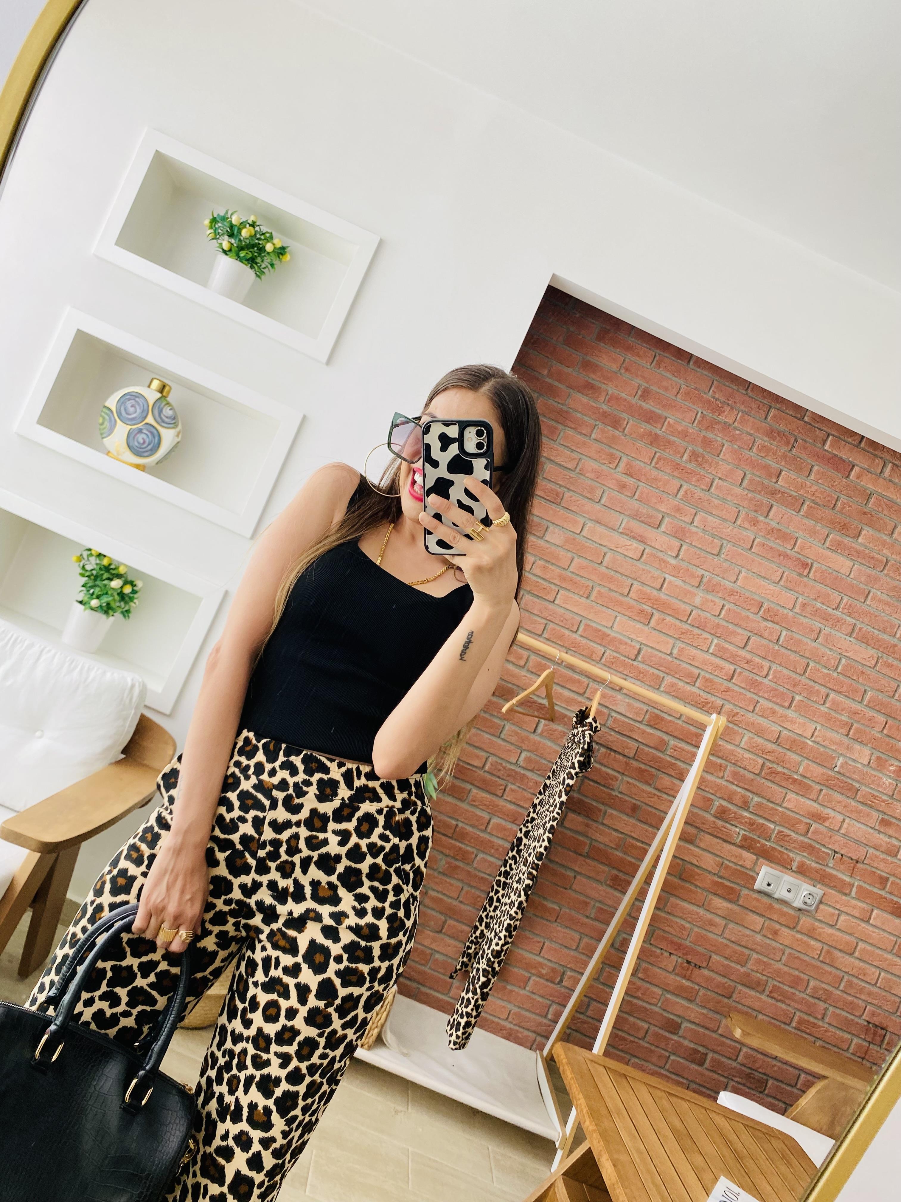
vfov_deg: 67.3
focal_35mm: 26
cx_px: 450
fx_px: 902
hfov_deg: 53.1
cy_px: 601
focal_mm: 4.25
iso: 80
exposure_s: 1/121
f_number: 1.8
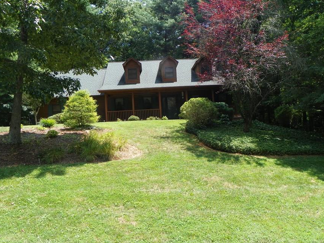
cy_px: 125
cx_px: 158
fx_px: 290
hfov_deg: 58.3
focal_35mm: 31
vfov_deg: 45.5
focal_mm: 4.6
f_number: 4
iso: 64
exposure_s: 1/160
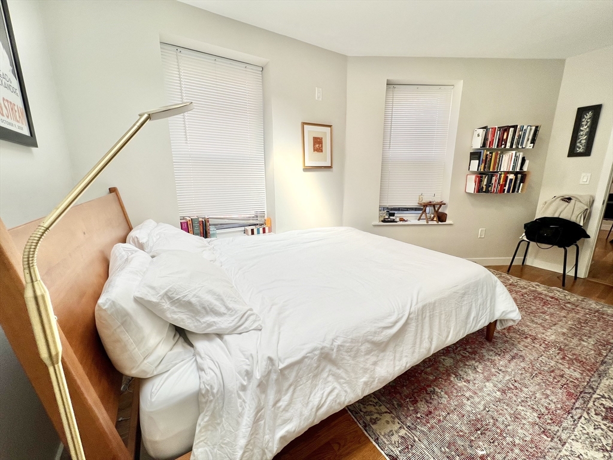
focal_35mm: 13
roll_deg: +1.0
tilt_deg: -11.6
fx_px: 230
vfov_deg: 89.9
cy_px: 230
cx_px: 306
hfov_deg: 106.2
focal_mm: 1.57
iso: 32
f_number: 1.8
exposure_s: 1/250
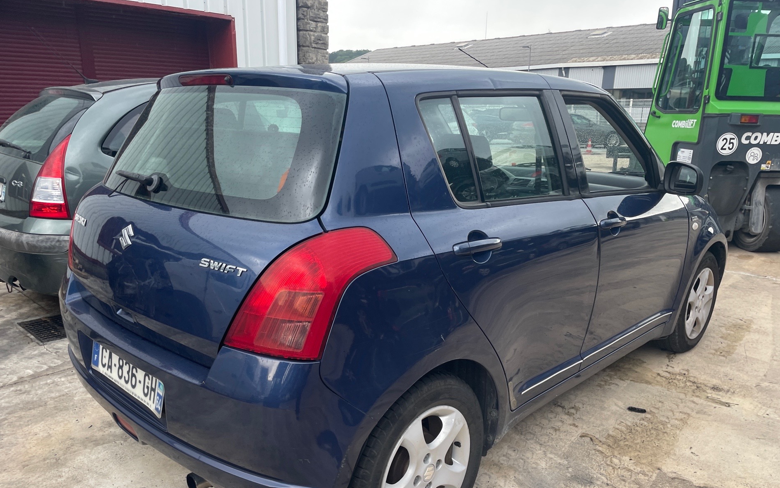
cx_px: 388
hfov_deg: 66.5
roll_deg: +1.3
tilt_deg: -15.4
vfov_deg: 44.3
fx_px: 595
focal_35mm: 28
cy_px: 295
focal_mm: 4.2
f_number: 1.6
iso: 40
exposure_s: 1/121
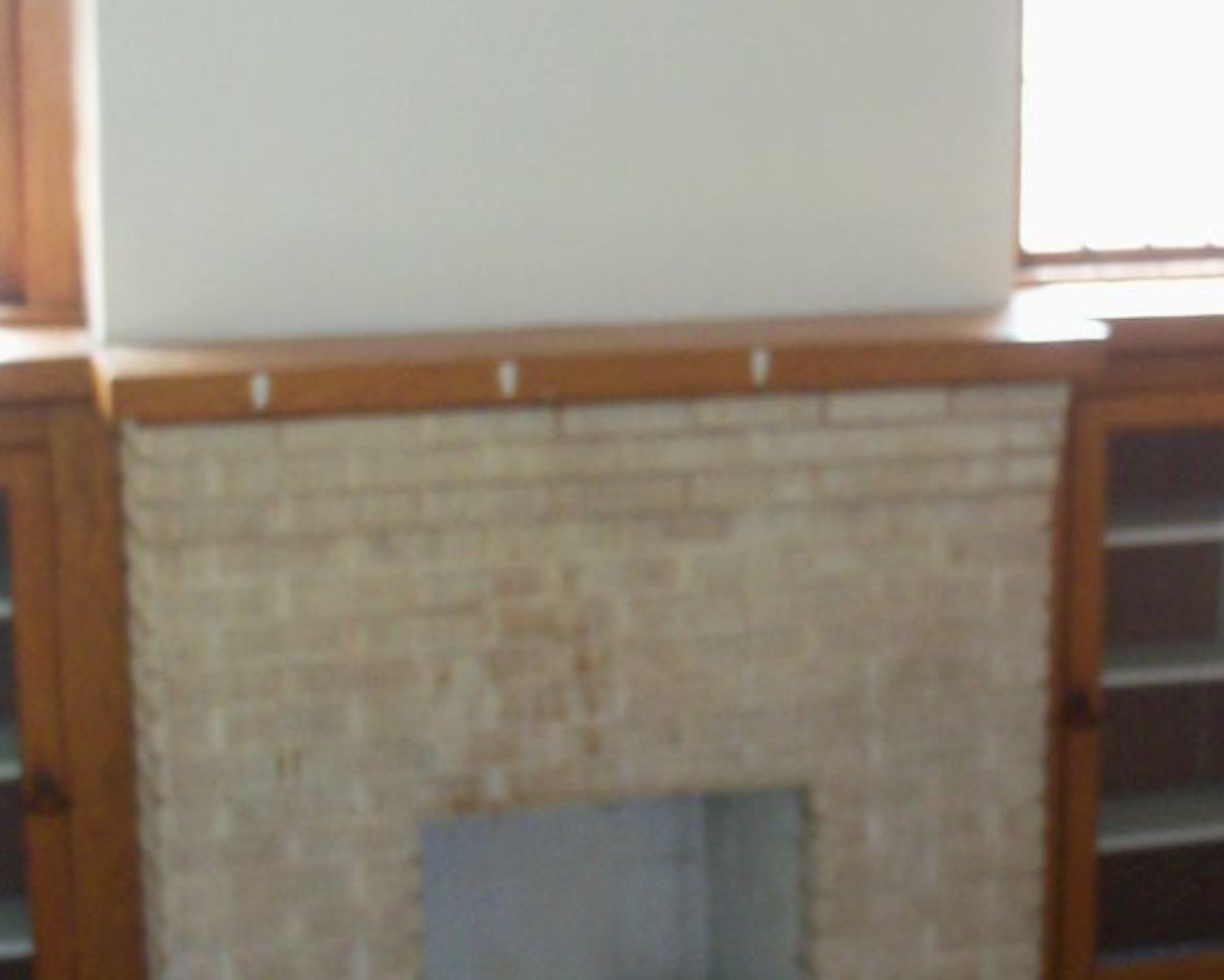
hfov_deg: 22.1
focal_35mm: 86
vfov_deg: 17.9
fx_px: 3116
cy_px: 562
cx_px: 869
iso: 160
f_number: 3
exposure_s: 1/30
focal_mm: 6.3
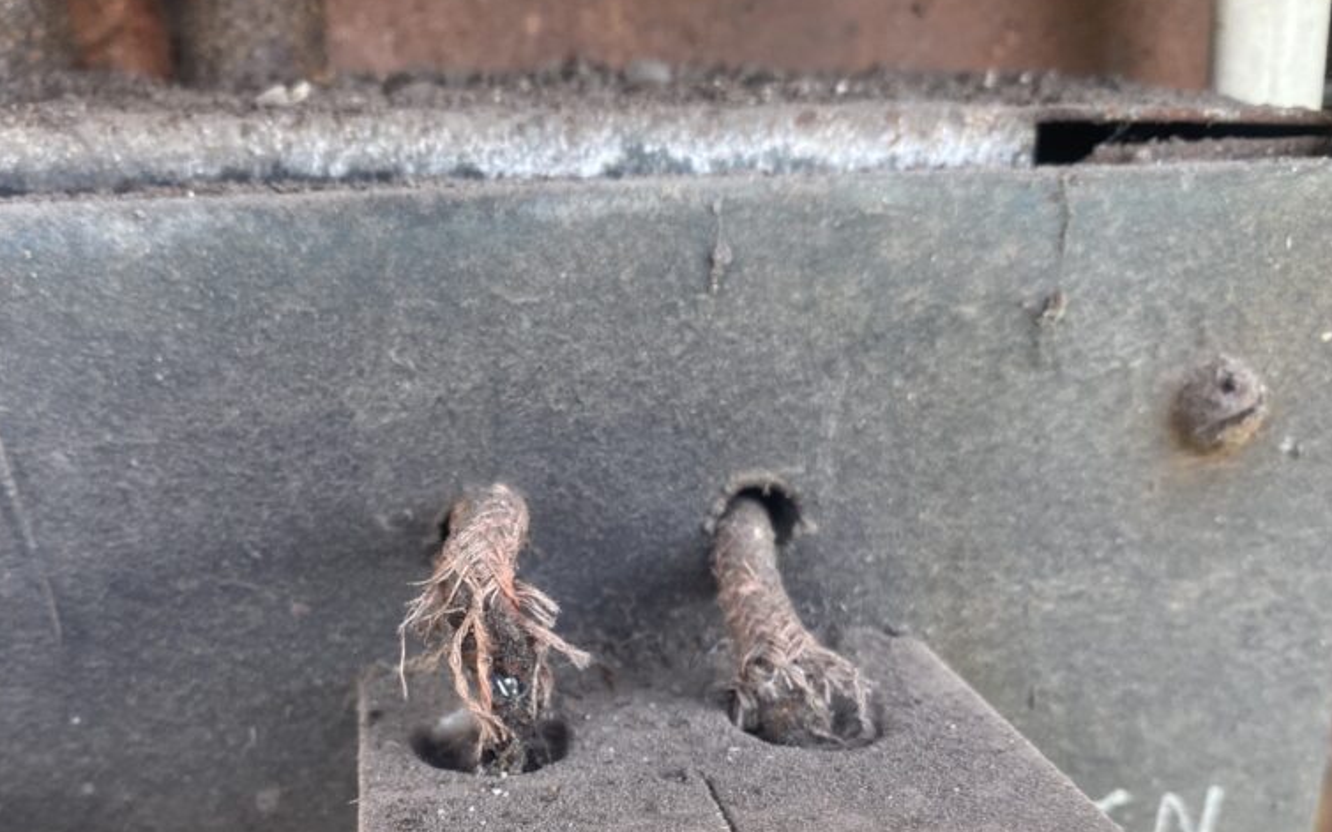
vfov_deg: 34.4
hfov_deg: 53.7
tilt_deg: -21.7
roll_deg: +1.1
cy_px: 654
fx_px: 1307
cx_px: 548
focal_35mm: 36
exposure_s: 1/121
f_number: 1.8
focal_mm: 4.25
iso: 80
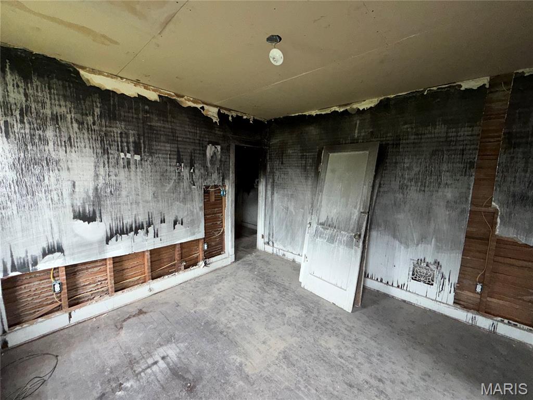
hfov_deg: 102.1
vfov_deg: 85.7
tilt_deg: -7.4
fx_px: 216
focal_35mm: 14
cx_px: 266
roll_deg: -0.6
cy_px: 200
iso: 100
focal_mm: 2.22
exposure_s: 1/112
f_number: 2.2
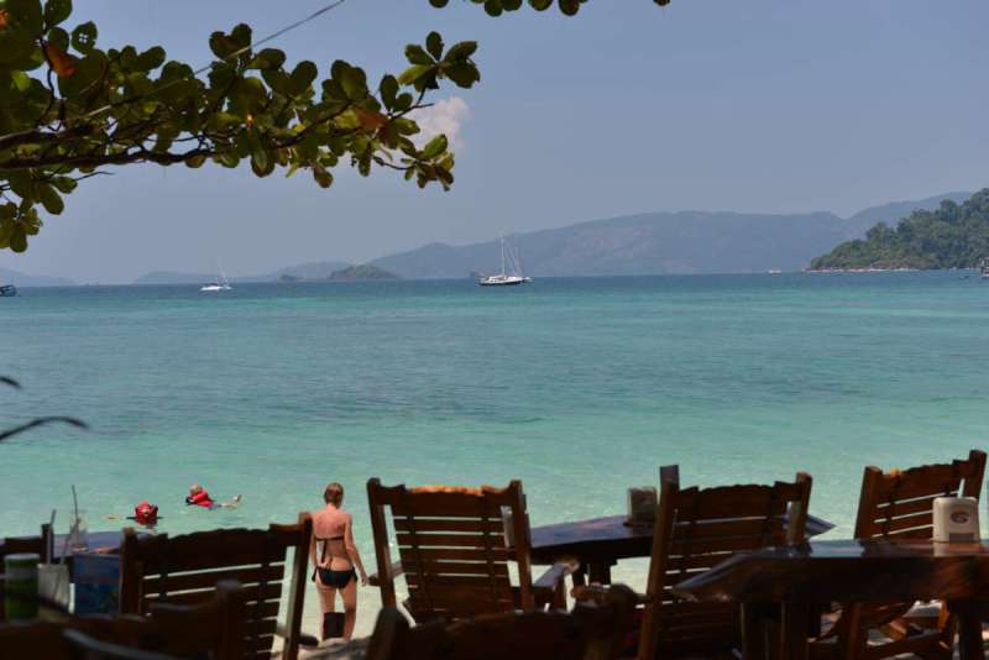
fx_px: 1539
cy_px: 330
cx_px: 494
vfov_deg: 24.2
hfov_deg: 35.6
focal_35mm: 56
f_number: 6.3
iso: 100
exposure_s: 1/160
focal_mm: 56
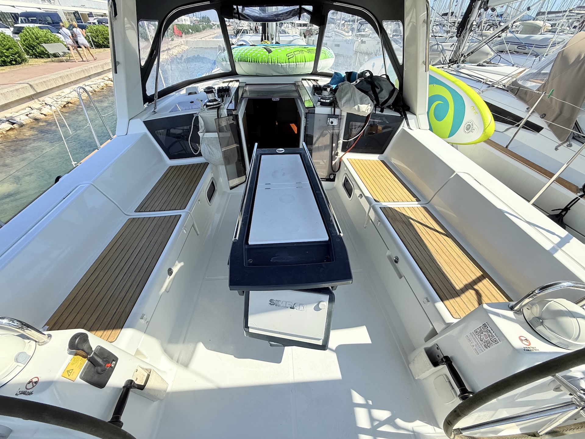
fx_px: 237
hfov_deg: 102.1
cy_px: 220
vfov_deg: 85.7
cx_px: 292
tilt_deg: -38.7
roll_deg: -1.1
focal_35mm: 14
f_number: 2.2
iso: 64
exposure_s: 1/1145
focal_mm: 2.22
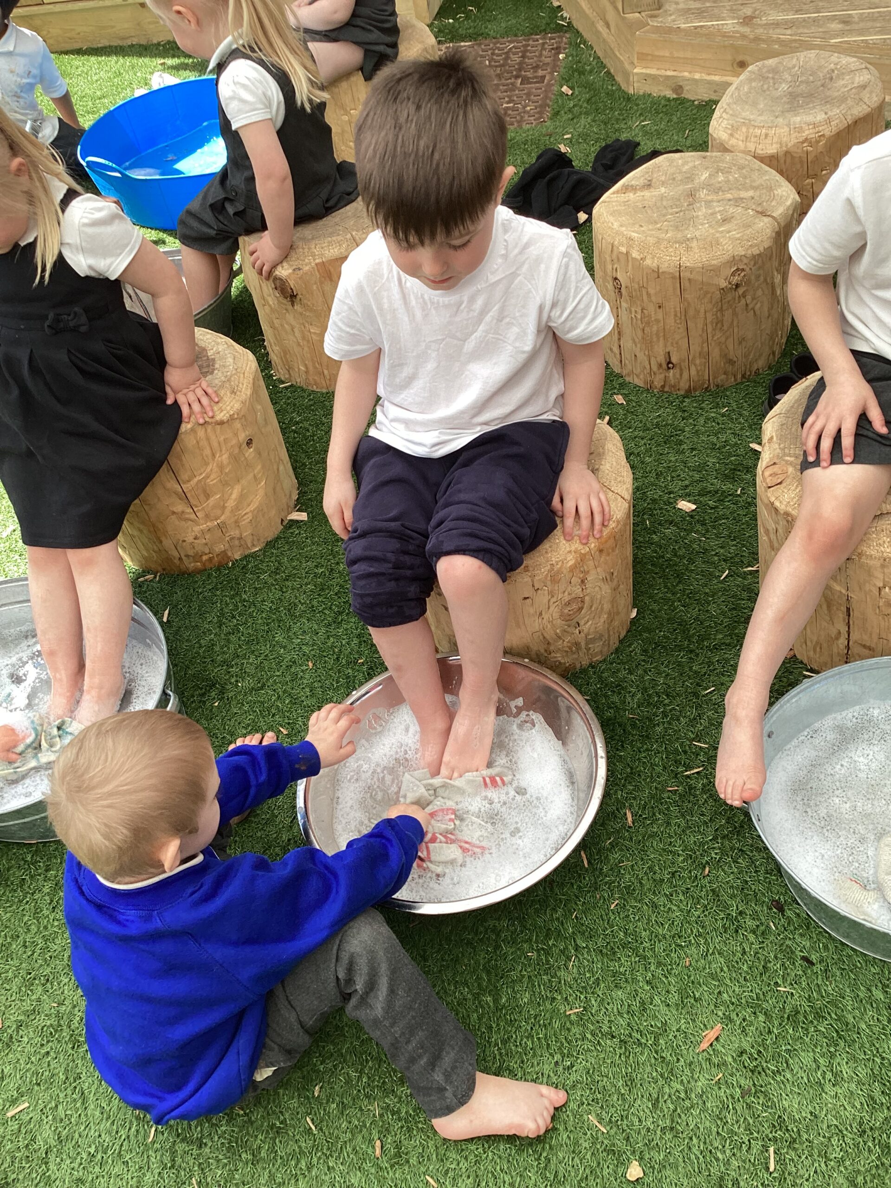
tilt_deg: -48.6
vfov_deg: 58.4
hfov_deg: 45.4
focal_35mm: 31
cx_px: 446
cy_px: 594
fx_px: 1064
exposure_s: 1/191
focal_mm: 3.3
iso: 25
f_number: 2.4
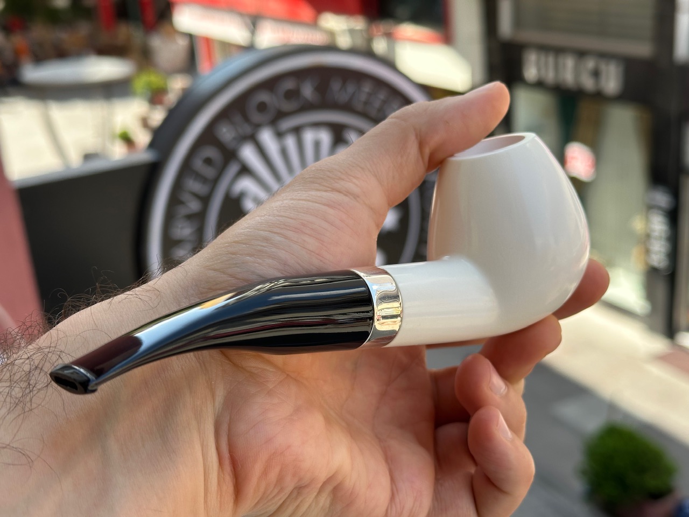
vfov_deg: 30.3
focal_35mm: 48
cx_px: 344
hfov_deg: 39.7
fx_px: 955
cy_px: 258
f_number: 1.78
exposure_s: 1/797
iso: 64
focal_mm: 6.86
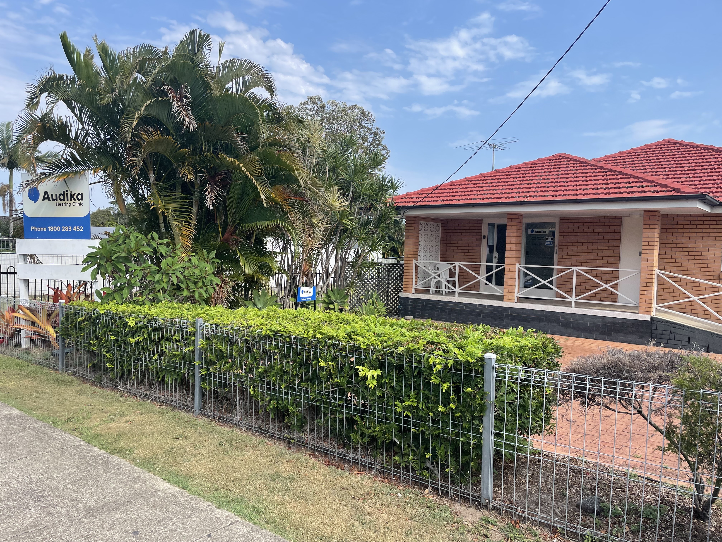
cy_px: 271
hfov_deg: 67.3
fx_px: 542
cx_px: 361
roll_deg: -1.3
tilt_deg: -3.5
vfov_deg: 53.1
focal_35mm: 26
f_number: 1.6
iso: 32
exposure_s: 1/2020
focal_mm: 4.2
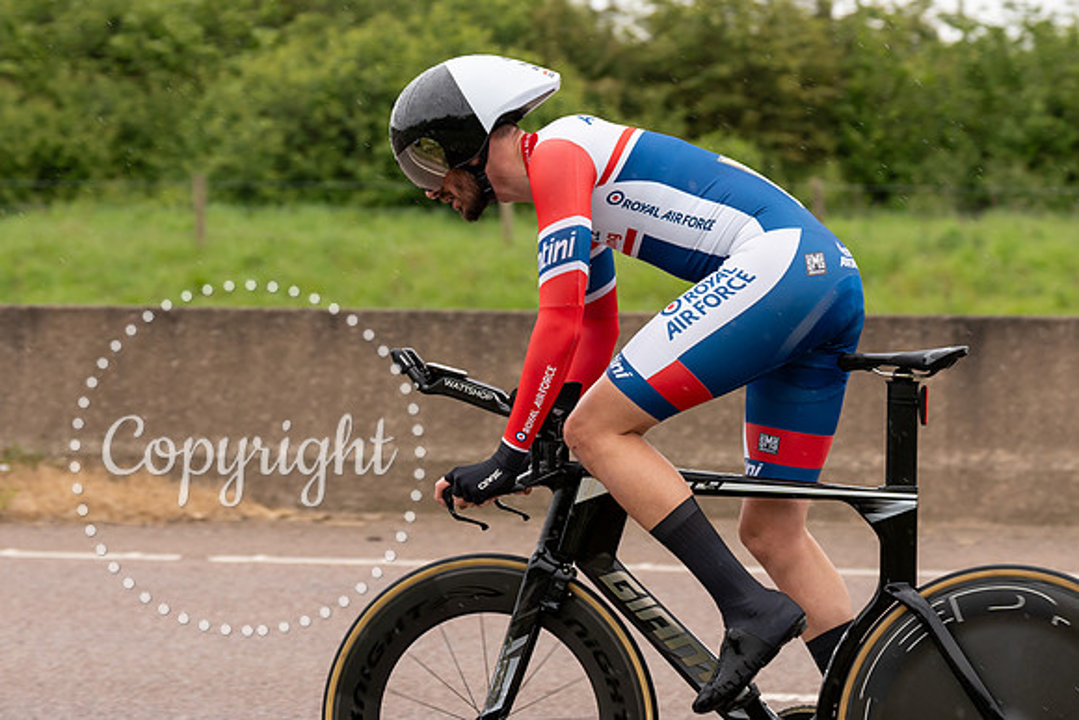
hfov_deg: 16.7
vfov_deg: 11.2
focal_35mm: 122
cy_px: 275
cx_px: 615
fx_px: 3671
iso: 320
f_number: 3.5
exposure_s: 1/1000
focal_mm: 70
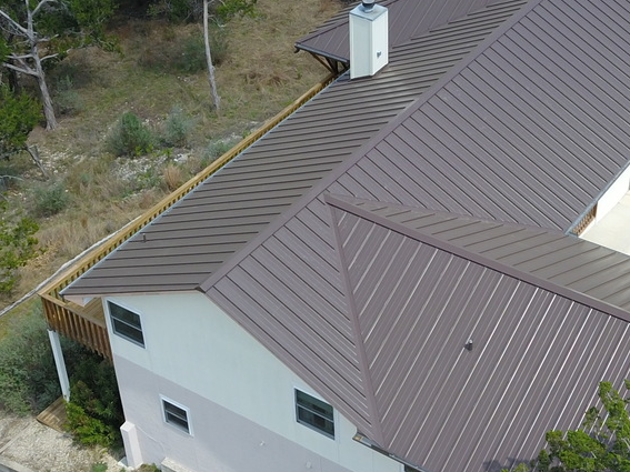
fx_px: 1201
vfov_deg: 22.2
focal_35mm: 66
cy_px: 205
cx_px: 394
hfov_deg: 29.3
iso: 100
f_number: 2.2
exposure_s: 1/1214
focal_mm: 4.73
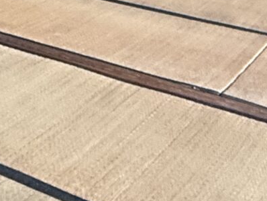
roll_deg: -1.4
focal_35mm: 90
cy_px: -32
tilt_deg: -14.7
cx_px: -193
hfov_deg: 18.0
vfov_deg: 15.9
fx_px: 695
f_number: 2.2
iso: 400
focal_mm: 2.22
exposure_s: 1/60
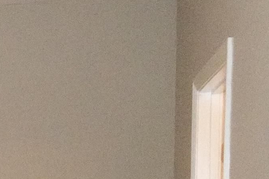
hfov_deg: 14.5
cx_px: -325
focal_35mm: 107
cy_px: 237
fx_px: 800
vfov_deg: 12.4
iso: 10000
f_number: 4
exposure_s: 1/250
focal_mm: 8.84
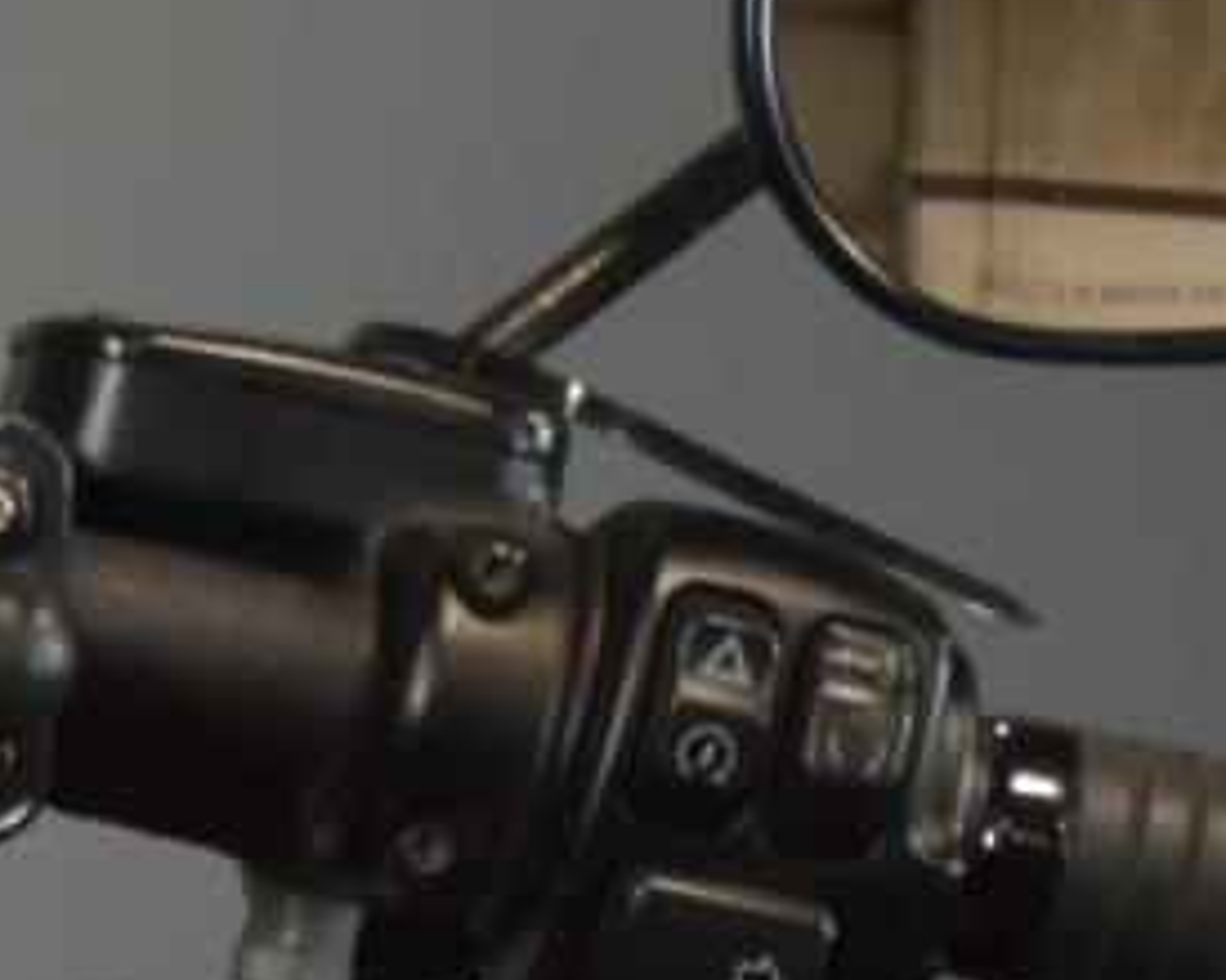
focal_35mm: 370
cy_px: 1770
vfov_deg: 4.1
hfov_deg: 5.1
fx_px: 13421
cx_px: -1369
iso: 800
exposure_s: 1/30
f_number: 5
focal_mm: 36
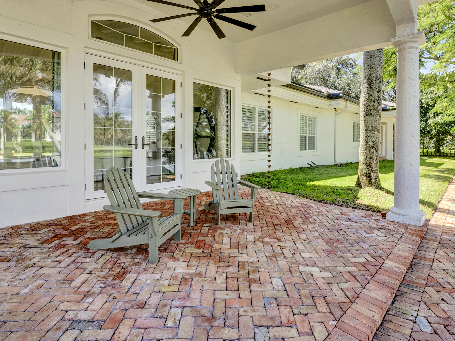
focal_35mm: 19
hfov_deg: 84.5
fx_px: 250
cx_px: 243
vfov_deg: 68.4
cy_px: 147
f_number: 10
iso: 320
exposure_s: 1/125
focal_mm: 14
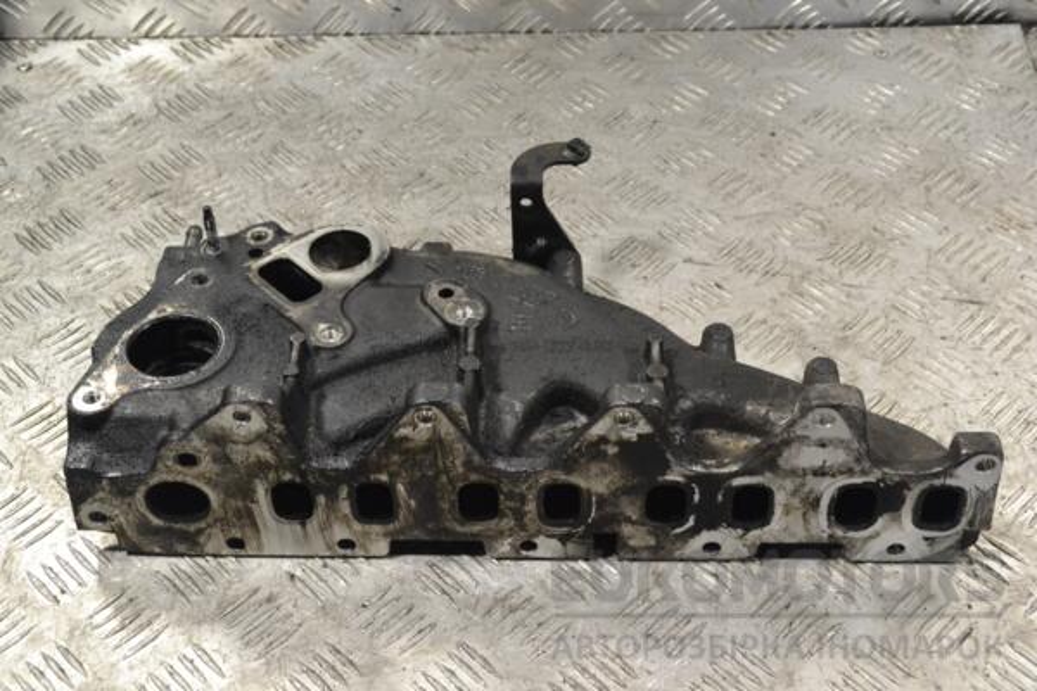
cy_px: 346
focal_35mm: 54
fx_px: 1555
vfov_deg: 25.1
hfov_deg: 36.9
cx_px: 518
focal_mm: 36
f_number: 8
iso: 3200
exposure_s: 1/250
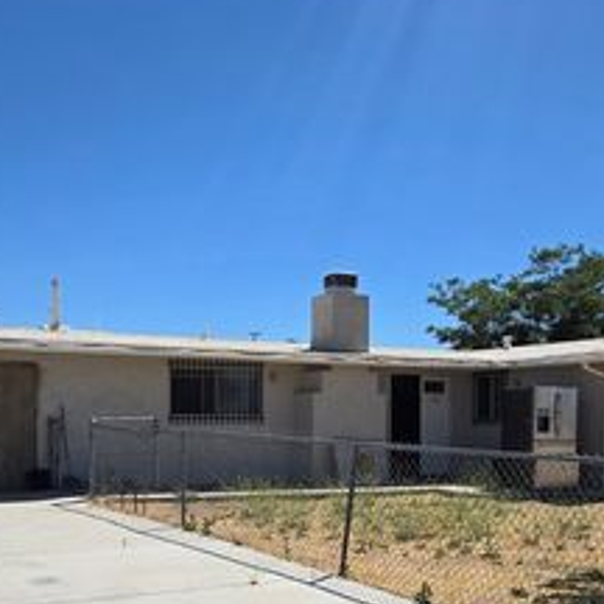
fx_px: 928
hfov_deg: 35.9
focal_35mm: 47
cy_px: 440
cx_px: 232
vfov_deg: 35.4
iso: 25
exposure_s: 1/3001
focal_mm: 5.4
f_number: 1.8
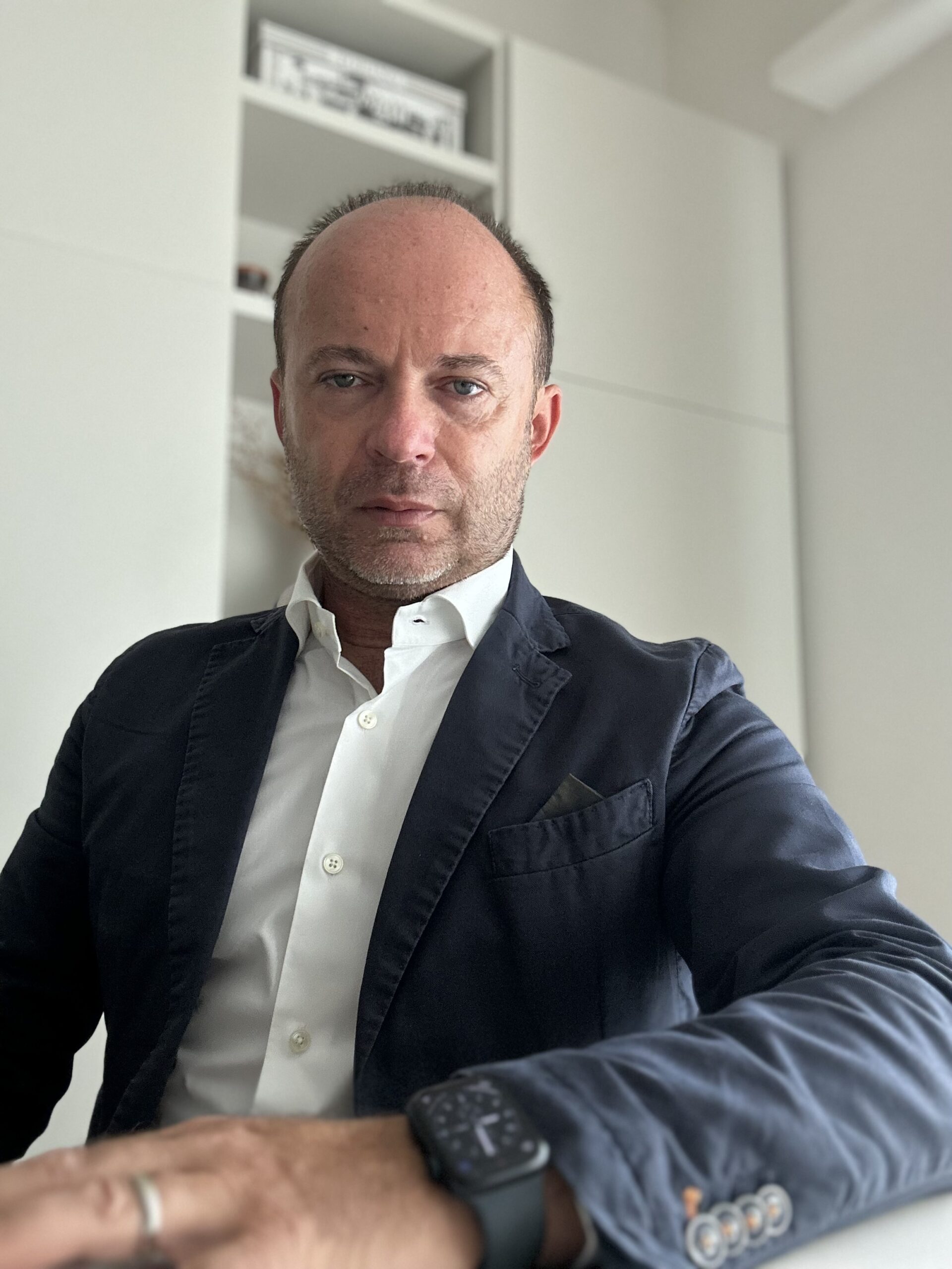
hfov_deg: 46.8
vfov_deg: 60.0
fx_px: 1100
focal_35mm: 30
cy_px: 634
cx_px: 476
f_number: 1.9
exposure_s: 1/60
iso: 200
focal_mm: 2.69
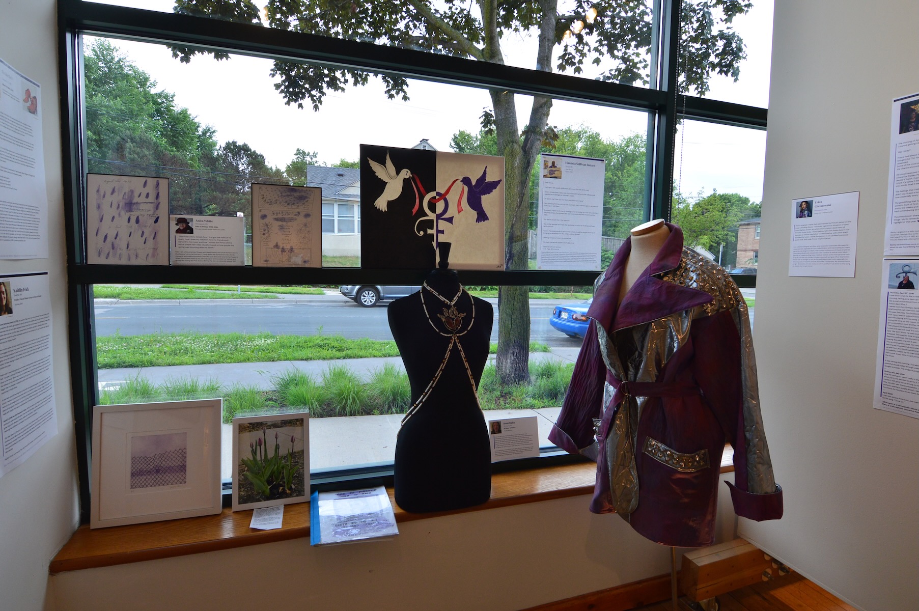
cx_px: 460
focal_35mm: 18
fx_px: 459
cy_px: 306
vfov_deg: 67.3
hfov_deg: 90.1
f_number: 9
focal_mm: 12
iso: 400
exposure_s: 1/125
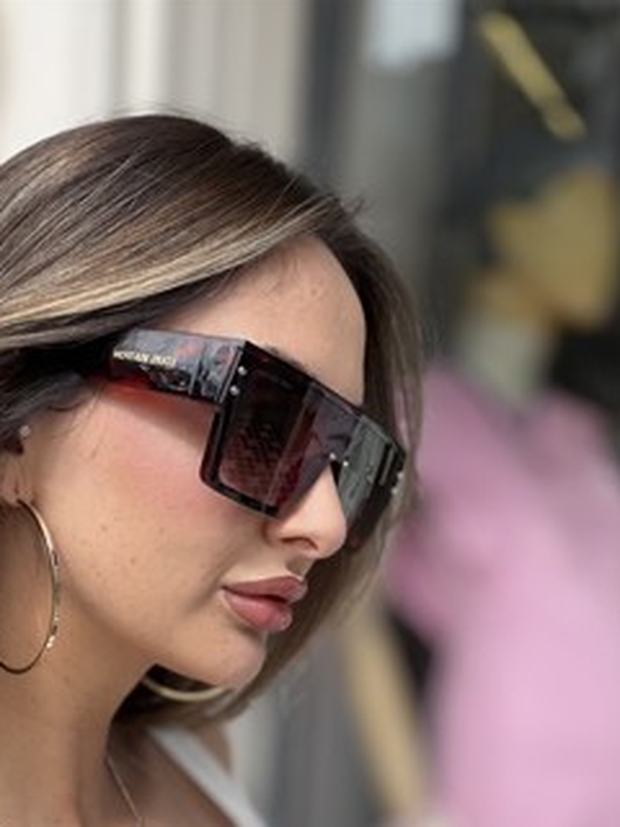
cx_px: 362
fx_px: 1194
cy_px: 678
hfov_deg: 29.1
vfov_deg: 36.7
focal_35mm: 50
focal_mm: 2.71
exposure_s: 1/529
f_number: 1.9
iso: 32
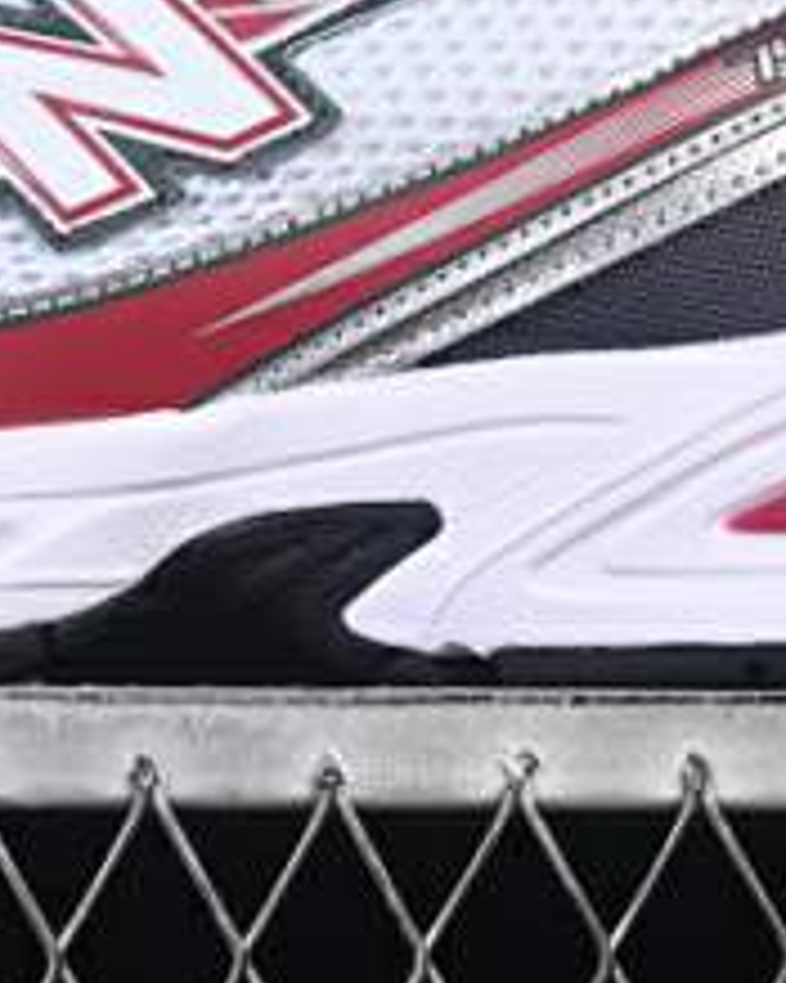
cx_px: 58
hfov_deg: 6.6
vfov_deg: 8.2
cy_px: 13
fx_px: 6838
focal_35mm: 235
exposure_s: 1/80
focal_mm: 50
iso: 160
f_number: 8
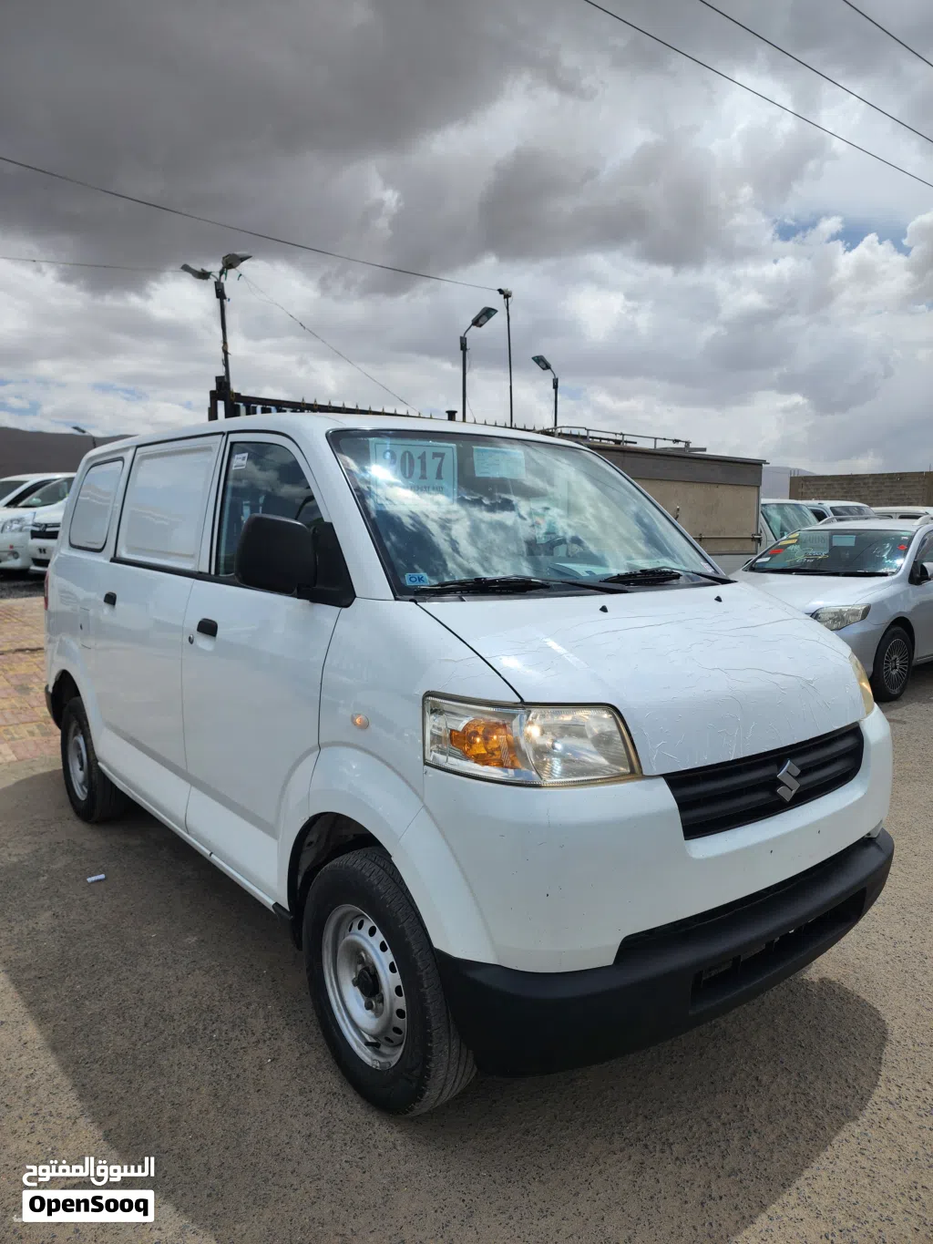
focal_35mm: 23
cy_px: 622
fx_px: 826
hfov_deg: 58.9
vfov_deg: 73.9
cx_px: 466
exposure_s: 1/1418
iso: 12
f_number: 1.8
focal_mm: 6.4
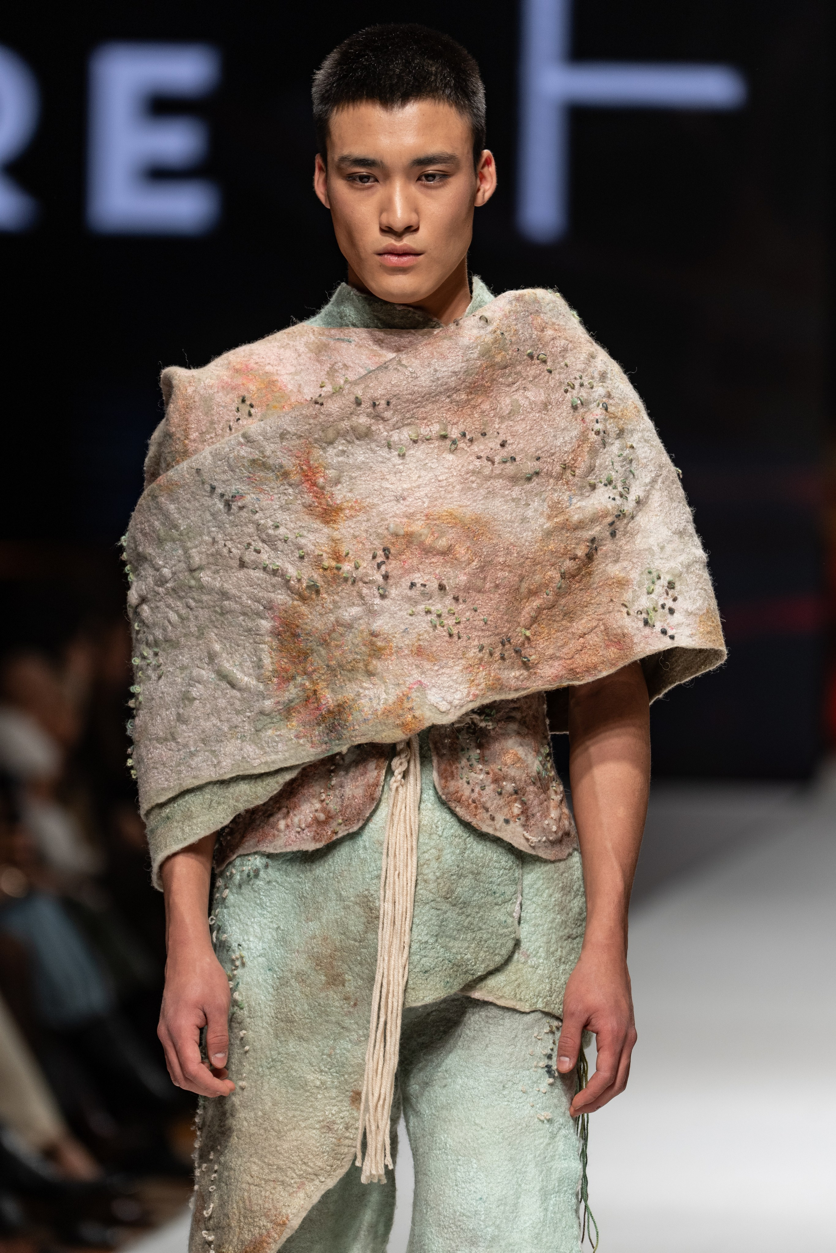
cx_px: 418
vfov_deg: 6.9
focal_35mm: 300
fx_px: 10449
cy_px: 626
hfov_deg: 4.6
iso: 200
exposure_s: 1/320
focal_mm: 200
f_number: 2.8
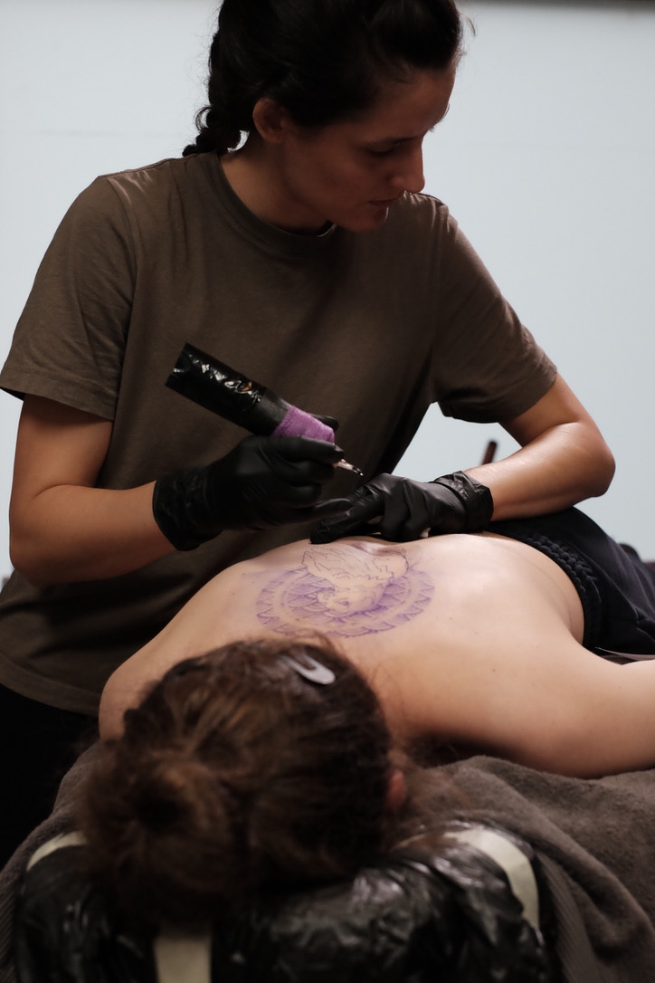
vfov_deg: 37.5
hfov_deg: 25.5
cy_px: 492
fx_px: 1446
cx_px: 328
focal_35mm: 53
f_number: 3.6
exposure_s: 1/160
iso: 3200
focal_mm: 35
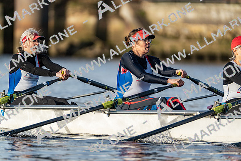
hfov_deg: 3.4
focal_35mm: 600
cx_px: 120
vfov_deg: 2.3
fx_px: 4017
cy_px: 80
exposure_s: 1/2000
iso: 800
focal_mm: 600
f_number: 6.3
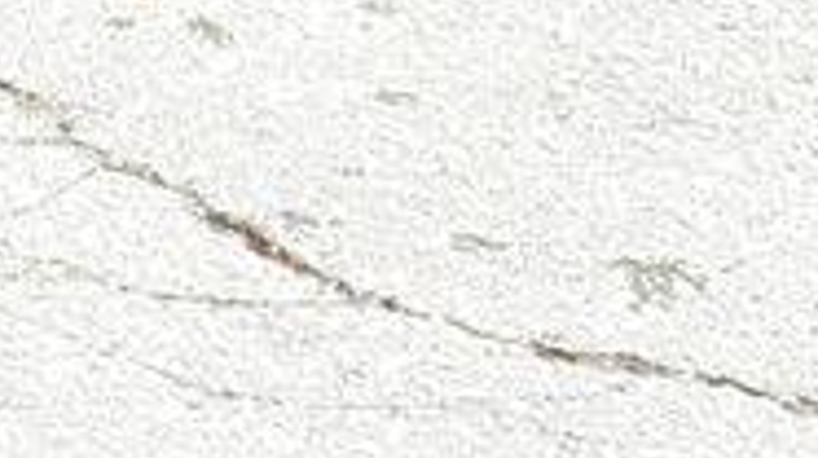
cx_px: -963
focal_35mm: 233
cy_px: -449
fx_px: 5047
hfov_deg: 8.6
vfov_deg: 5.1
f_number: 1.9
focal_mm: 3.7
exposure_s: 1/546
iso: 40
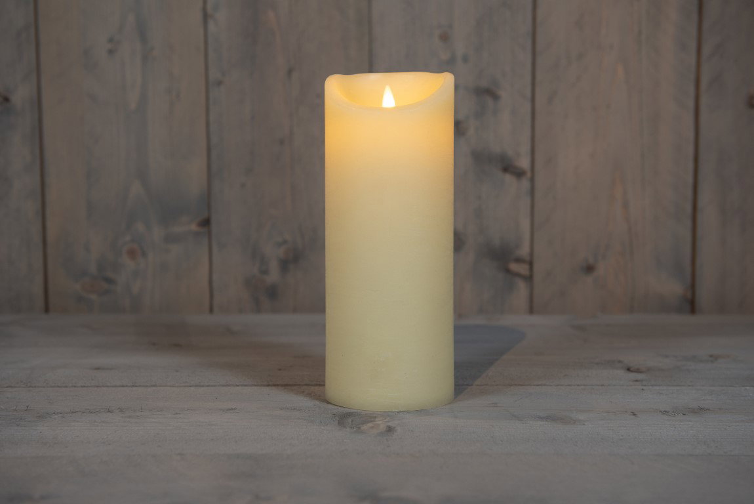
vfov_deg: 27.0
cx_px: 377
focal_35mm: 50
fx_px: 1048
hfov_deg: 39.6
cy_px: 252
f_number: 5
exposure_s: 1/40
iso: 320
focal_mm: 50
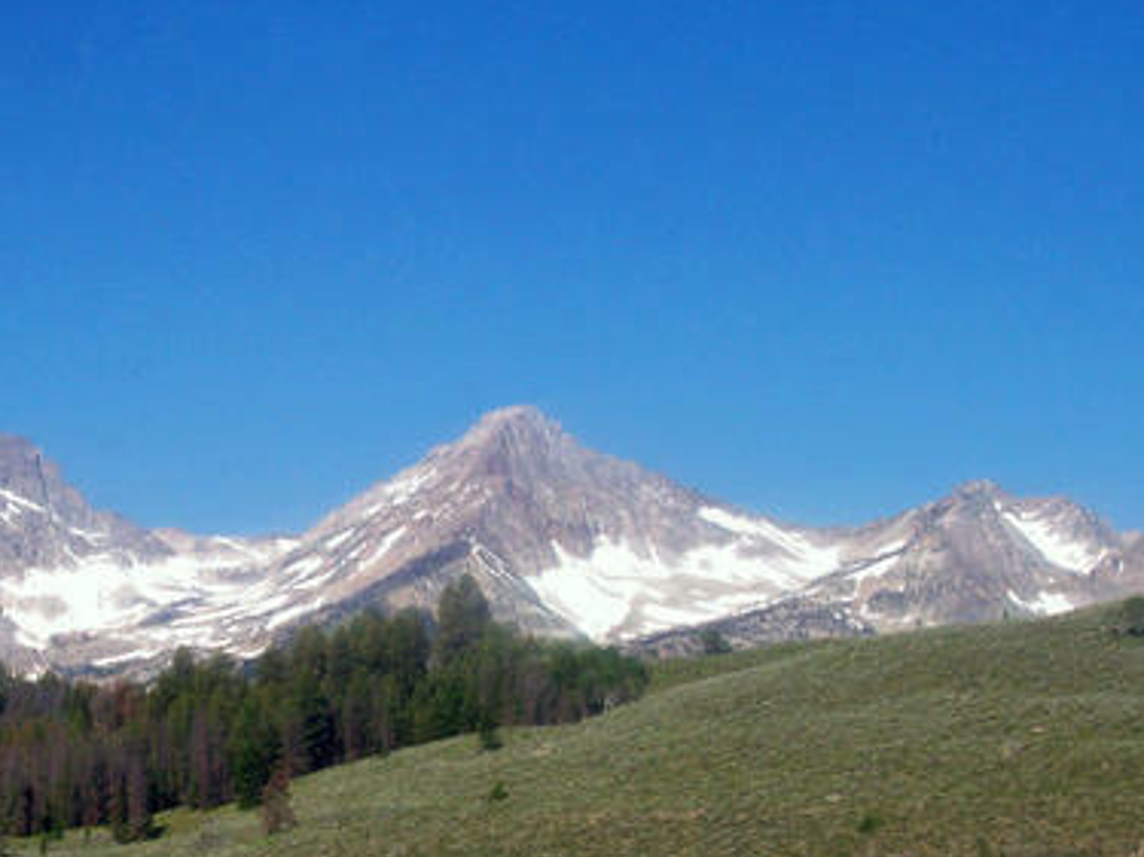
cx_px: 366
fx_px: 4163
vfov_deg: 11.7
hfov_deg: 15.6
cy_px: 650
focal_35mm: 126
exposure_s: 1/216
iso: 80
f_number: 7.6
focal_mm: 13.5
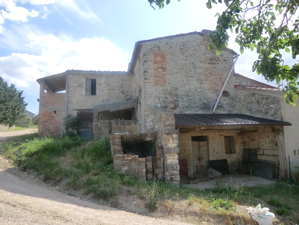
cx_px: 150
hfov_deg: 71.6
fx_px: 207
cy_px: 112
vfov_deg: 56.8
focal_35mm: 24
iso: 64
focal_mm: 4.3
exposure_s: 1/500
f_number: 3.2
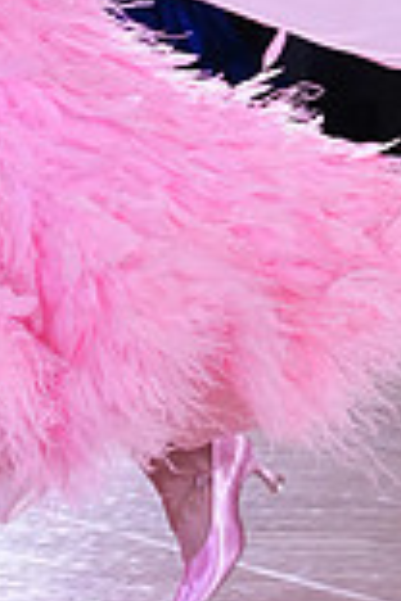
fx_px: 5279
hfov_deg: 4.3
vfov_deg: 6.4
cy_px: -320
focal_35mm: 316
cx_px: -110
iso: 2500
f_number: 5
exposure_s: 1/250
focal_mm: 85
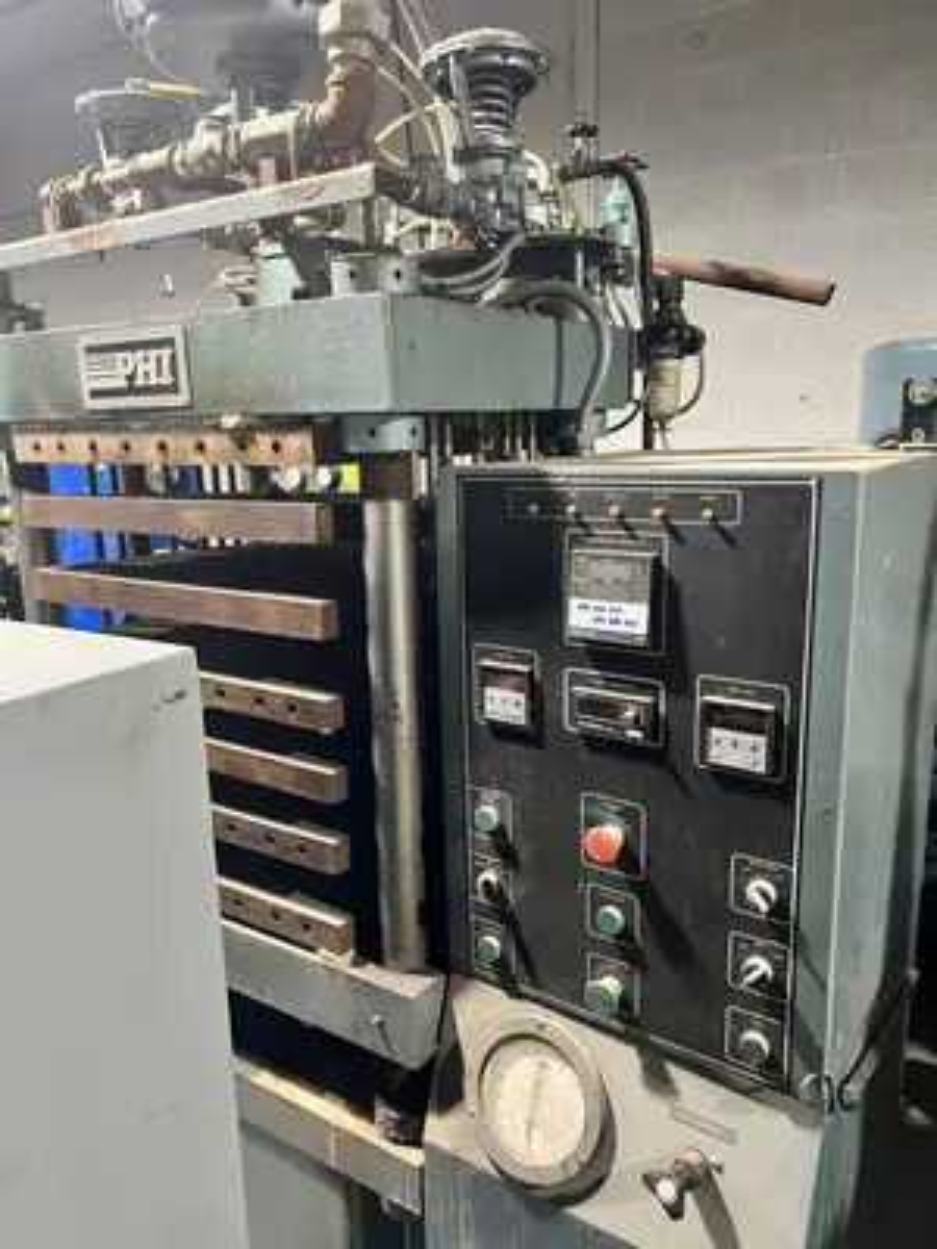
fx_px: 938
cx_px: 468
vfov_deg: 67.3
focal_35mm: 26
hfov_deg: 53.1
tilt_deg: -11.5
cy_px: 624
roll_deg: +0.7
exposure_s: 1/60
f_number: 1.5
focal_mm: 5.7
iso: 100
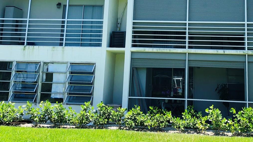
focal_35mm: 48
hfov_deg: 42.5
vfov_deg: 24.6
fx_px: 322
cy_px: 30
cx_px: 160
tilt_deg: +10.2
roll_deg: -1.4
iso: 20
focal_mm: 4
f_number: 1.8
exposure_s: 1/640
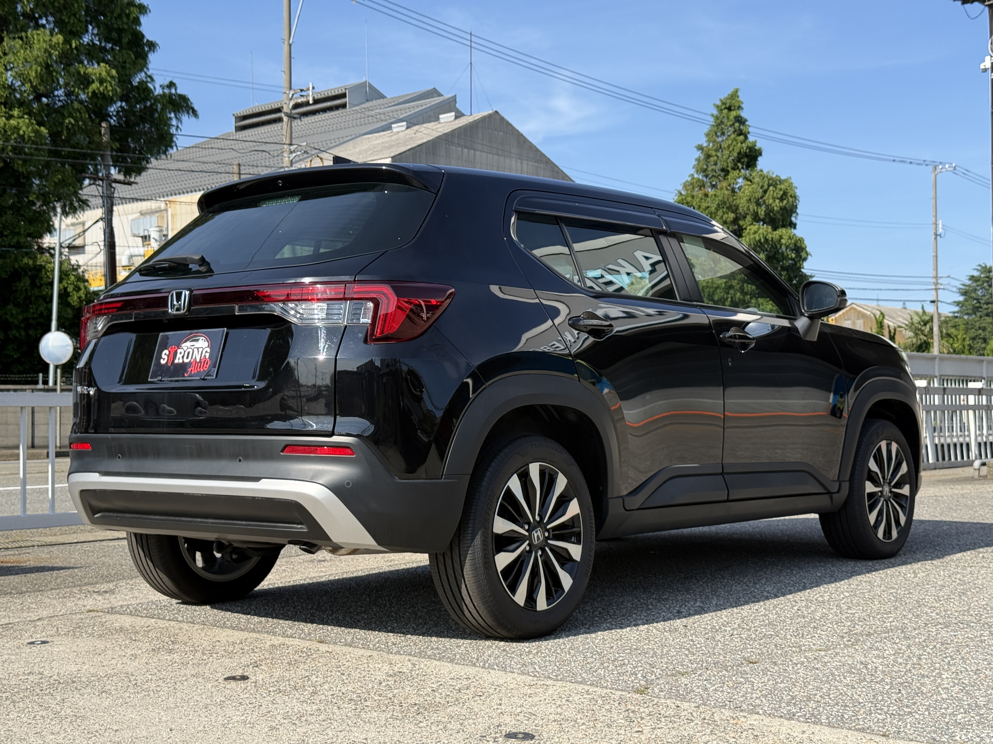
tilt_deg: +1.8
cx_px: 496
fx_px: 1377
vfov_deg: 30.3
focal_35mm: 48
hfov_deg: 39.7
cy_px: 372
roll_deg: +0.9
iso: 64
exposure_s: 1/2415
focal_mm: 6.76
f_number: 1.78
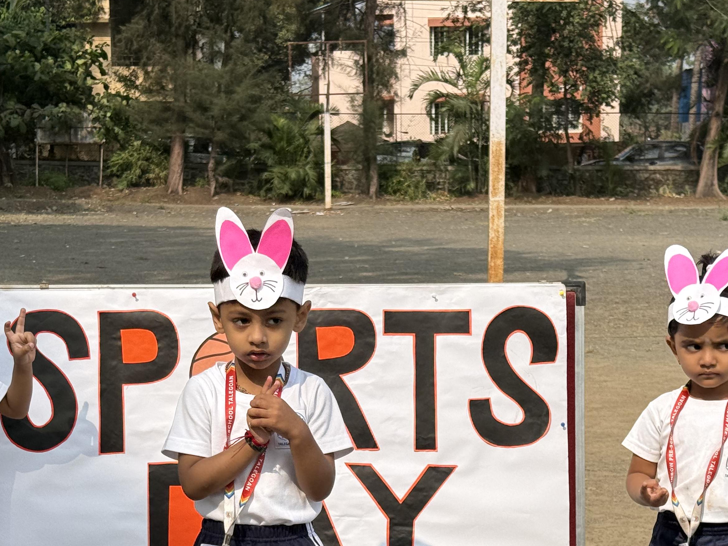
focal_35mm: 83
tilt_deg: -8.9
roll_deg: +0.3
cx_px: 314
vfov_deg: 17.6
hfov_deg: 23.5
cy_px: 443
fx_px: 1746
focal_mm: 6.76
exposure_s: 1/6024
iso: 80
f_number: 1.78
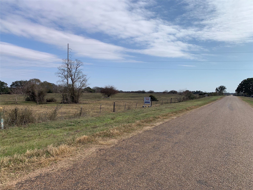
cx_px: 126
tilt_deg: -1.2
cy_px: 95
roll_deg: -0.3
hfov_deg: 67.3
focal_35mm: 26
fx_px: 190
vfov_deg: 53.1
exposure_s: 1/4274
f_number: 1.8
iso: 25
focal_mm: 4.25
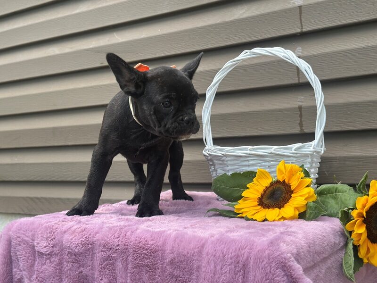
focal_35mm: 48
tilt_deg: +1.7
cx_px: 188
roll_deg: +1.9
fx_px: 523
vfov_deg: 30.3
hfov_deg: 39.7
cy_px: 142
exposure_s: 1/369
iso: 80
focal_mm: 6.86
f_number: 1.78
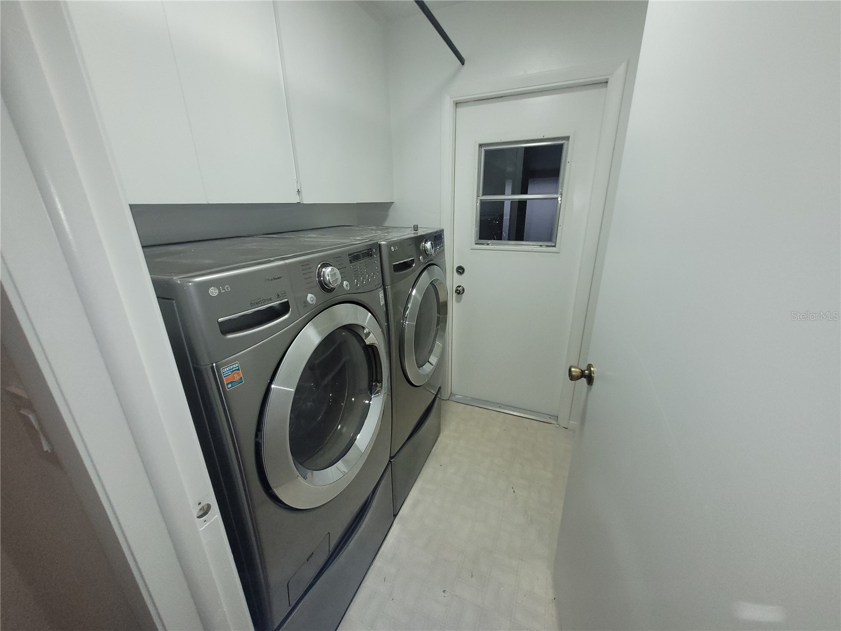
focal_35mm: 13
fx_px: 316
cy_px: 316
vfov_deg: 89.9
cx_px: 420
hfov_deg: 106.2
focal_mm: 1.74
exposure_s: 1/60
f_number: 2.2
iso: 100
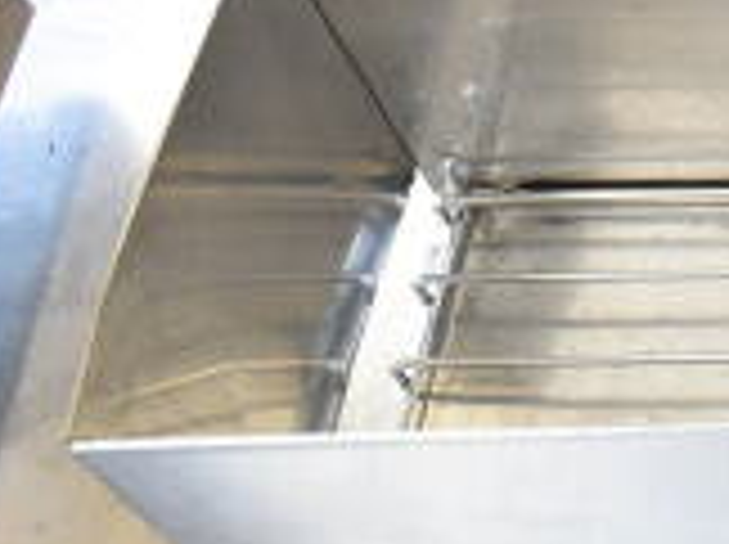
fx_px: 2061
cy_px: 178
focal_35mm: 98
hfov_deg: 16.5
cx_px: 1336
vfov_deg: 15.0
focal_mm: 18
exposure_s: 1/100
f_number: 5
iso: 1600
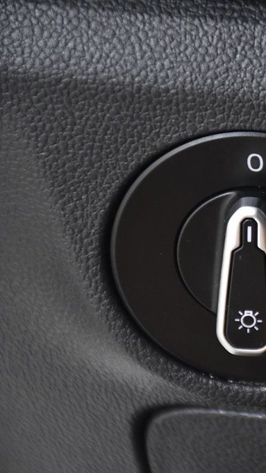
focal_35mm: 331
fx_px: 4151
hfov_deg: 3.7
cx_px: 342
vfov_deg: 6.5
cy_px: 236
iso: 2000
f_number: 5.6
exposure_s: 1/80
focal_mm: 140
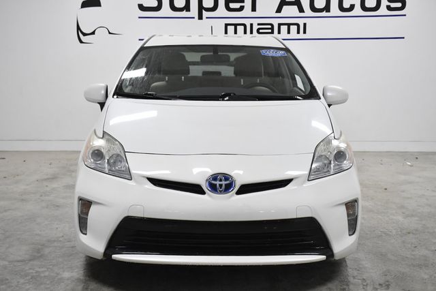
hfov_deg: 41.1
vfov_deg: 28.1
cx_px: 218
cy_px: 146
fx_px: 581
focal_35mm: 48
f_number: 4.5
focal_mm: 32
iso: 2500
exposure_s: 1/800
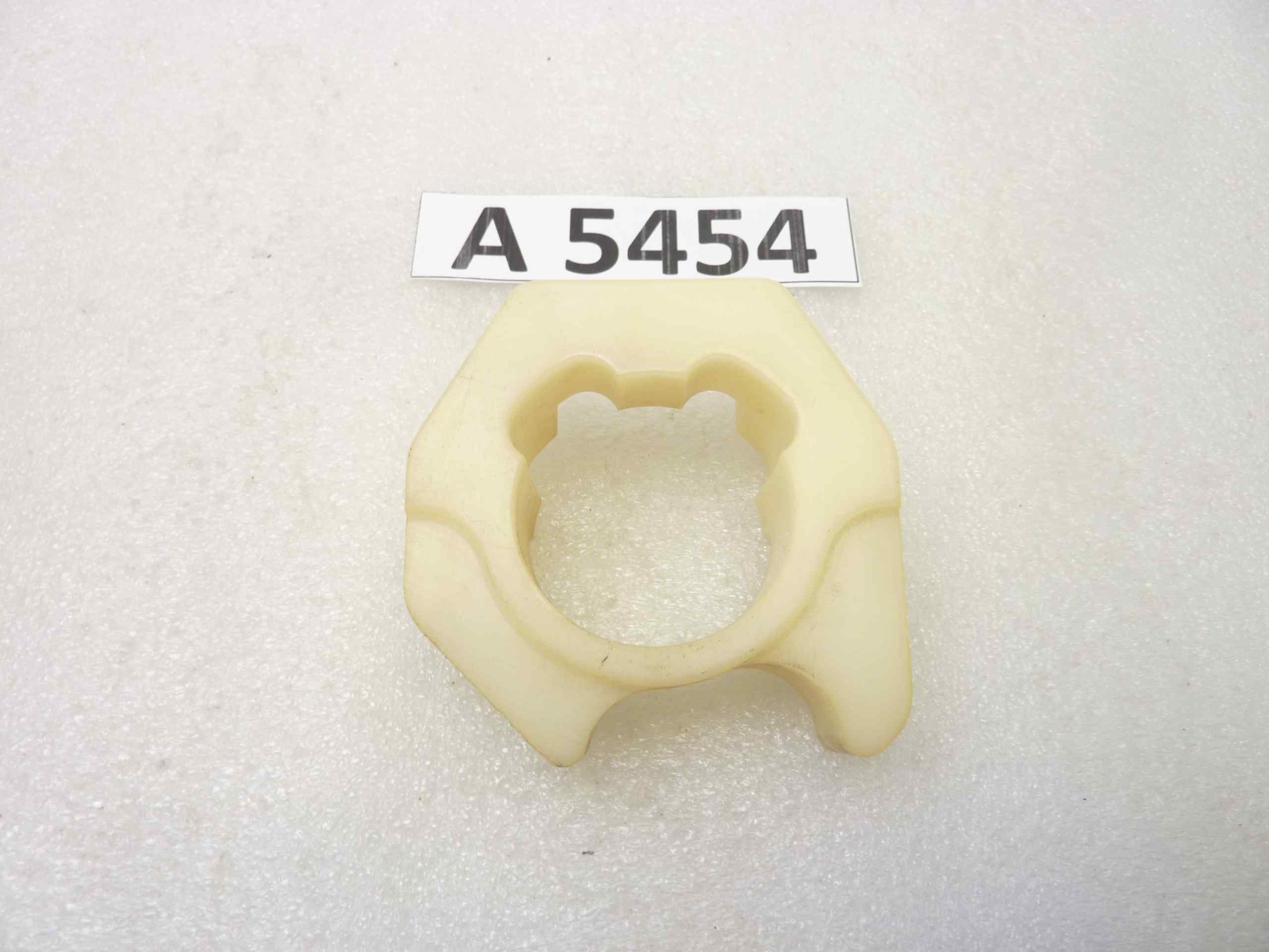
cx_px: 634
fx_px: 916
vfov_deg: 54.9
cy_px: 476
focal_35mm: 25
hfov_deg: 69.4
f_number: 3.3
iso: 80
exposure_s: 1/15
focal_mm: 4.1
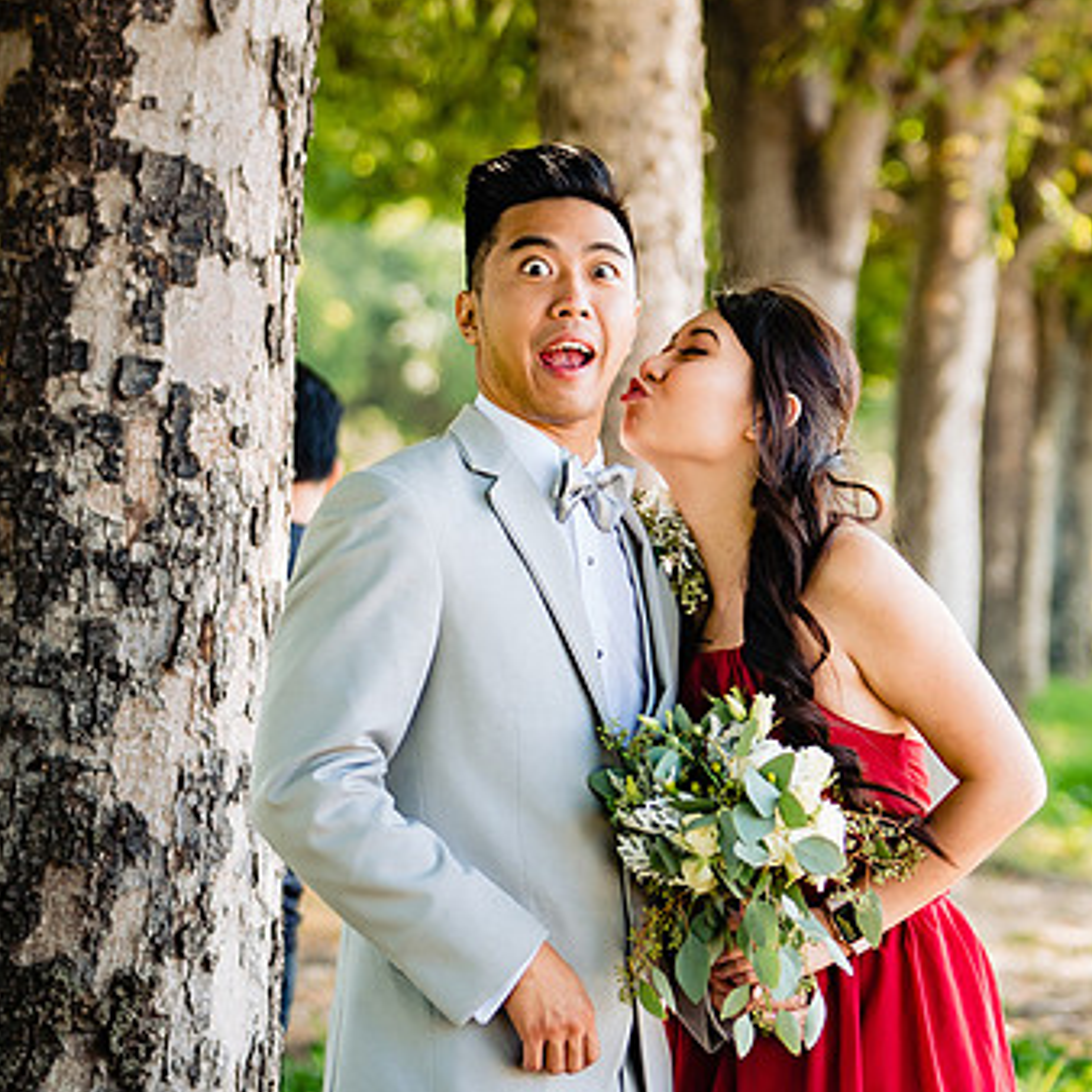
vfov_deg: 10.0
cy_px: 610
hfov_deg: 10.0
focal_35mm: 175
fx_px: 6246
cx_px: 703
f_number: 2.8
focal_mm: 75
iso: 100
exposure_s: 1/100
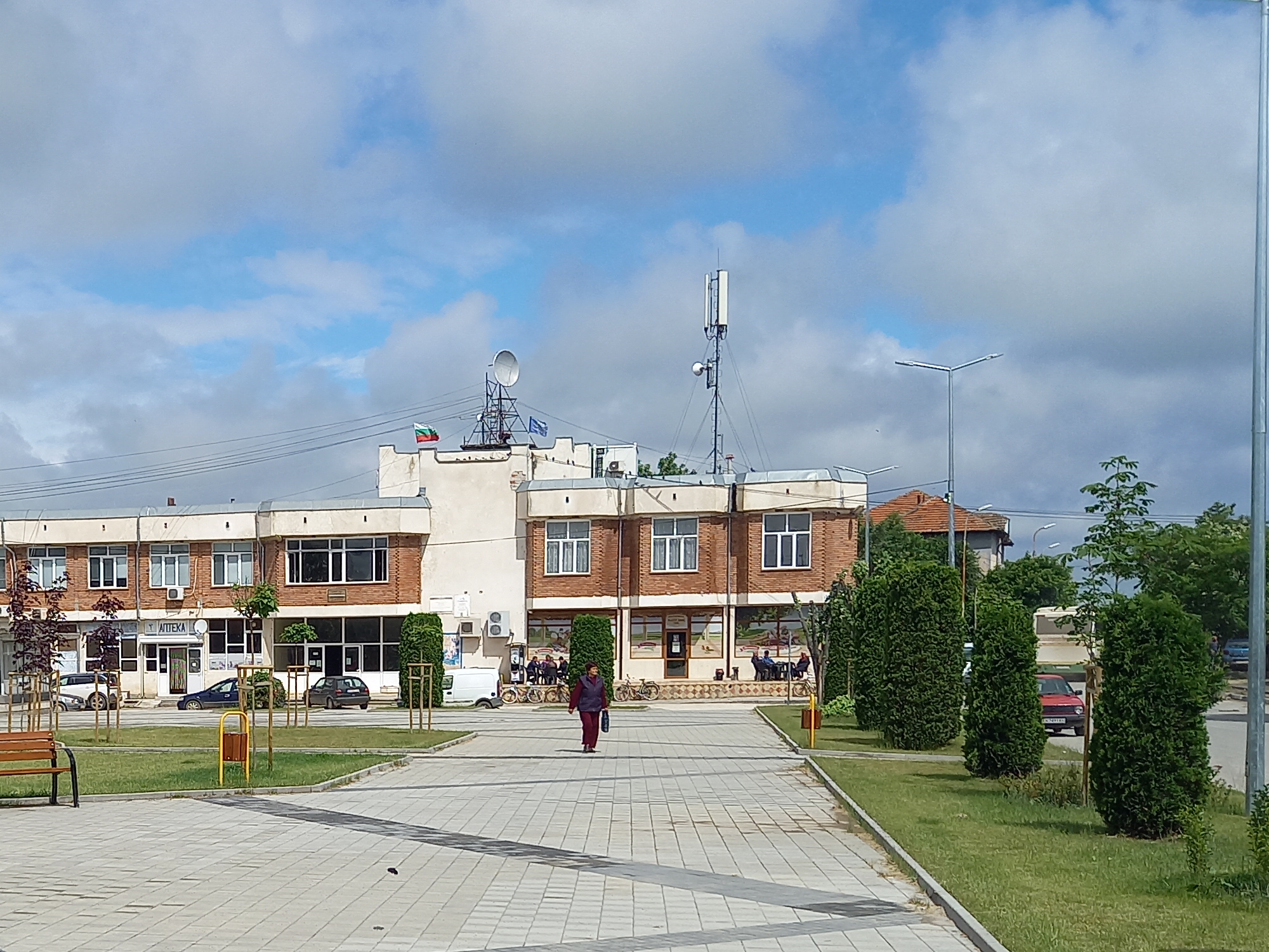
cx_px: 229
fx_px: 1833
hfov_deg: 36.7
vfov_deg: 28.5
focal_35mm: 50
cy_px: 764
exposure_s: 1/1992
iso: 50
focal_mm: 4.6
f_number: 2
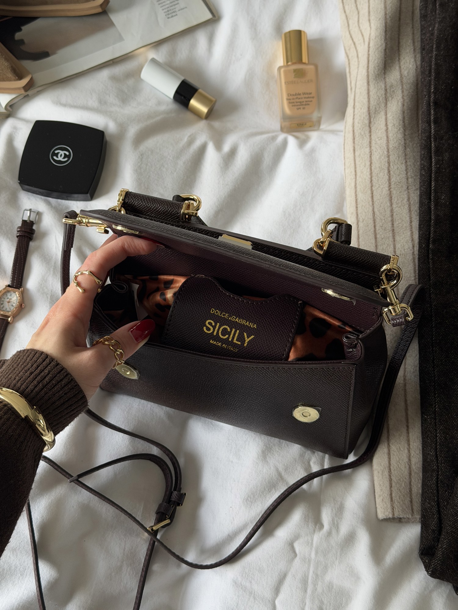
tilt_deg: -65.9
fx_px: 847
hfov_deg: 30.3
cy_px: 305
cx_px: 229
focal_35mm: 48
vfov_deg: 39.7
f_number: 1.78
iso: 50
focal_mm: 6.76
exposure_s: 1/162
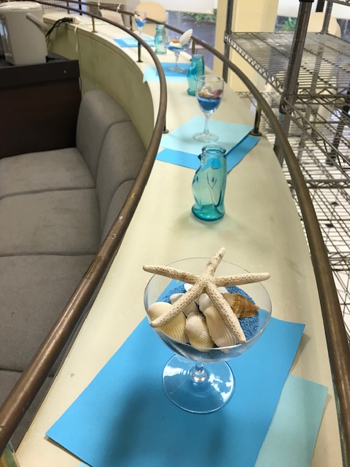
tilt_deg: -34.4
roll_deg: -1.7
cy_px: 234
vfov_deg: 63.4
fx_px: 377
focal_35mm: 28
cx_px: 175
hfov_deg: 49.7
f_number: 1.8
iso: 32
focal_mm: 3.99
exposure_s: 1/25
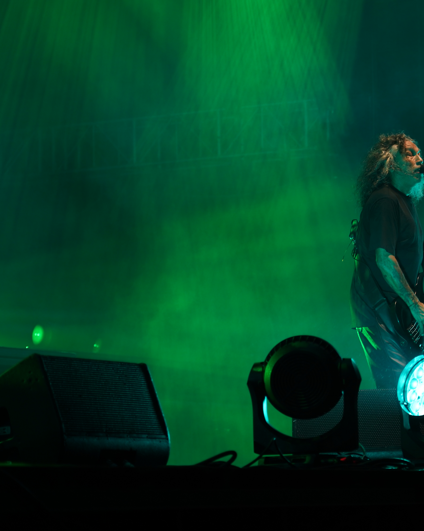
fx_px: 2322
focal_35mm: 148
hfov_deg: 10.4
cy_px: 266
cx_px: 380
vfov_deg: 13.0
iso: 500
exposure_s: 1/125
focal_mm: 105
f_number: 4
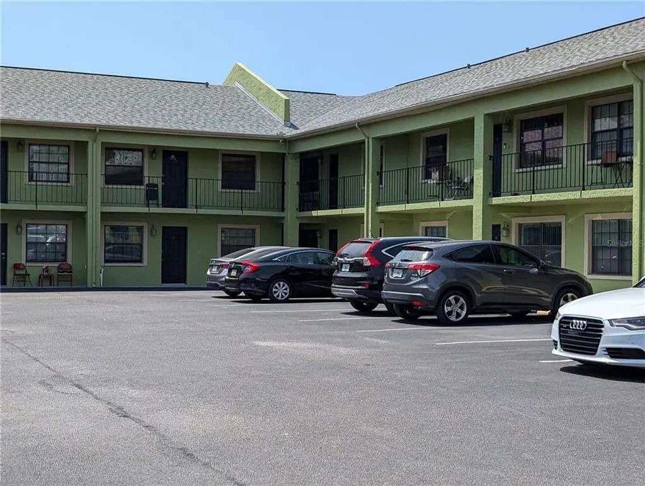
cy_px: 243
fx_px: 914
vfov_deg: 29.7
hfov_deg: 38.9
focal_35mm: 49
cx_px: 322
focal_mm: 6.9
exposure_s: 1/1166
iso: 19
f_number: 1.68
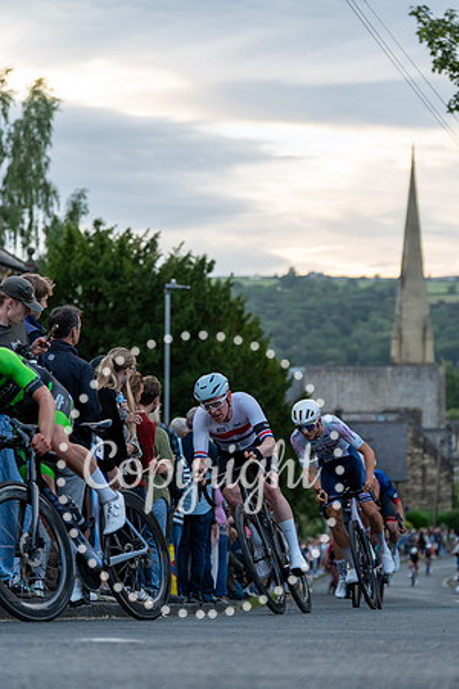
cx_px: 230
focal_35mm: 97
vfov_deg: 21.0
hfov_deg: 14.1
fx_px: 1855
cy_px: 344
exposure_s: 1/640
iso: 800
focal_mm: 97
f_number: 3.2
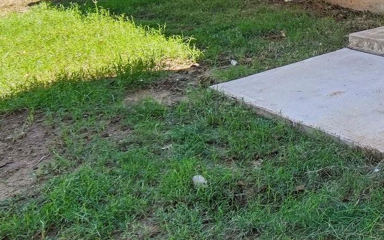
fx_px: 565
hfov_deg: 28.9
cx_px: 525
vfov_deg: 21.5
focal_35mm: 54
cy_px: -76
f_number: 8
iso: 400
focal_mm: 12
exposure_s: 1/250
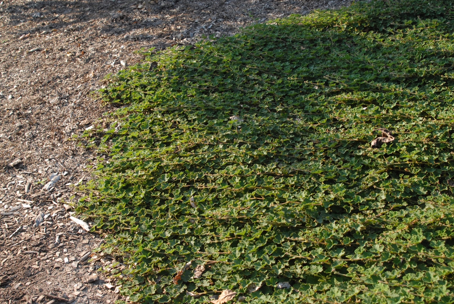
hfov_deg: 41.1
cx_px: 227
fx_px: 606
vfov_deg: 28.1
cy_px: 152
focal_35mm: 48
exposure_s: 1/180
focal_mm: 32
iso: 400
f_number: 7.1
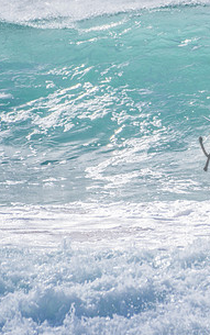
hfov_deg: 1.1
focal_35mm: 1187
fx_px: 10854
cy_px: 97
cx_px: 311
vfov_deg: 1.8
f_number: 5.6
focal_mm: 500
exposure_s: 1/2000
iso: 80
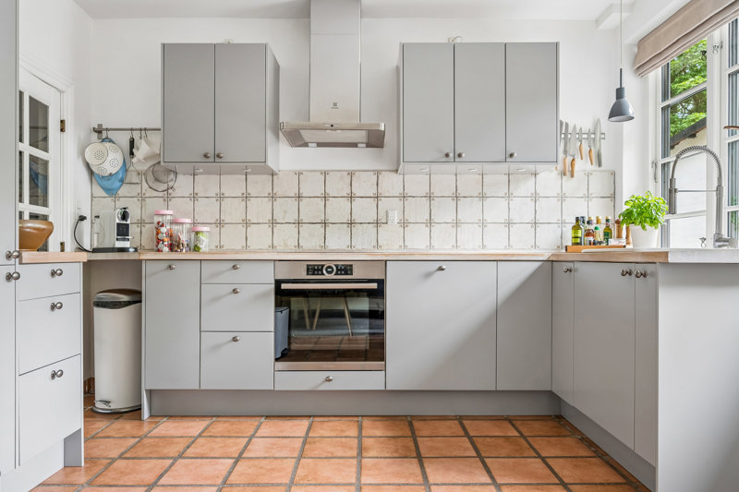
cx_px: 370
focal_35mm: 24
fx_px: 503
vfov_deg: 52.2
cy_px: 246
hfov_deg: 72.6
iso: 400
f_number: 6.3
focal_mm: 24.5
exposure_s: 1/10
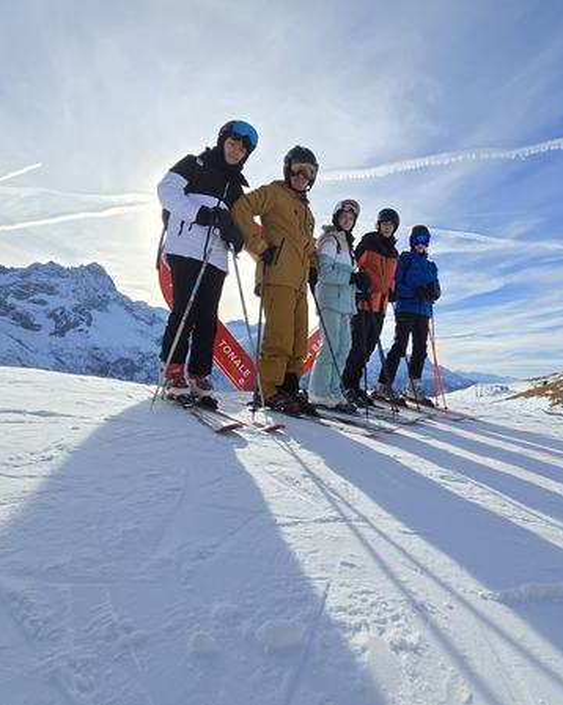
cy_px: 352
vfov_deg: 89.7
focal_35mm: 17
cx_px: 344
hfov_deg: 75.9
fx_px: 354
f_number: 2.2
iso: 50
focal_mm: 2.2
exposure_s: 1/3628
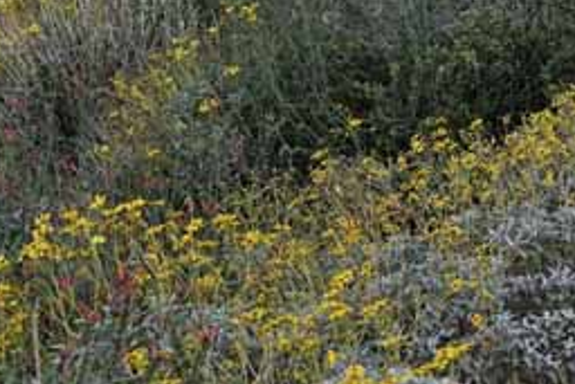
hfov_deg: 18.3
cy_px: -164
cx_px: 723
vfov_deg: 12.6
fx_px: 1671
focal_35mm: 105
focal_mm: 33.5
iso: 100
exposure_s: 1/640
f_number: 4.5
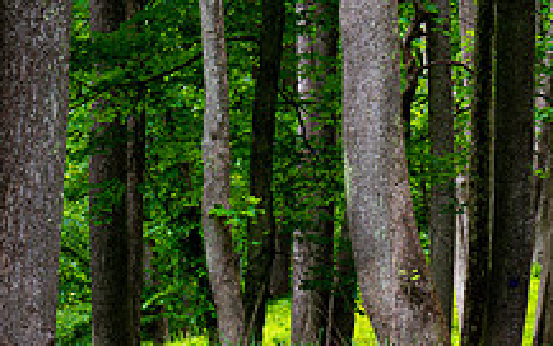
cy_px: 80
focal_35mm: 289
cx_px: 461
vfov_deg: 4.6
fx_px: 4359
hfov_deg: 7.2
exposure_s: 1/2
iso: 100
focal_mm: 105
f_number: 13
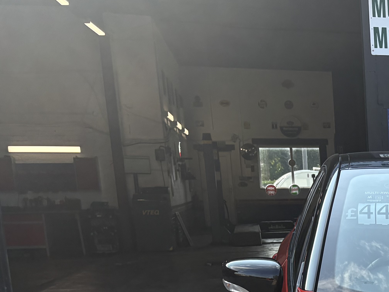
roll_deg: +1.6
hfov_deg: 22.8
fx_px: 832
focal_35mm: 74
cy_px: 375
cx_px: 534
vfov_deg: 18.6
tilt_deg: -12.3
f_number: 1.6
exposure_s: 1/1099
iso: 64
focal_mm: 5.96
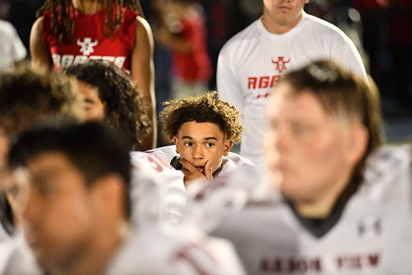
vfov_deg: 7.2
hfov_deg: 10.8
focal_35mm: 190
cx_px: 206
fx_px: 2175
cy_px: 138
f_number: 2.8
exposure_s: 1/1250
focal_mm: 190
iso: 8000
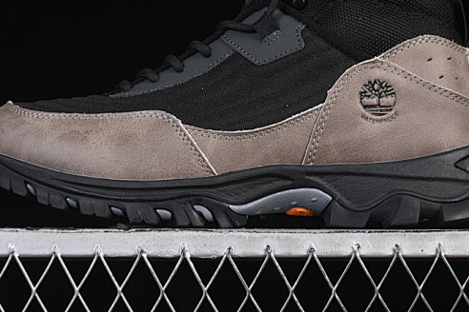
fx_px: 1589
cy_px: 72
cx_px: 237
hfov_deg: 16.8
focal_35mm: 122
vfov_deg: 11.2
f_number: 6.3
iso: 160
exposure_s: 1/60
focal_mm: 50
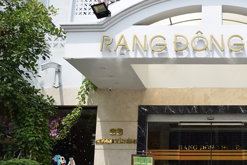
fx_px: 350
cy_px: 100
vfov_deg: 26.5
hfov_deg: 37.2
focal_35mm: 51
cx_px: 206
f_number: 4
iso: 100
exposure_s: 1/640
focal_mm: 18
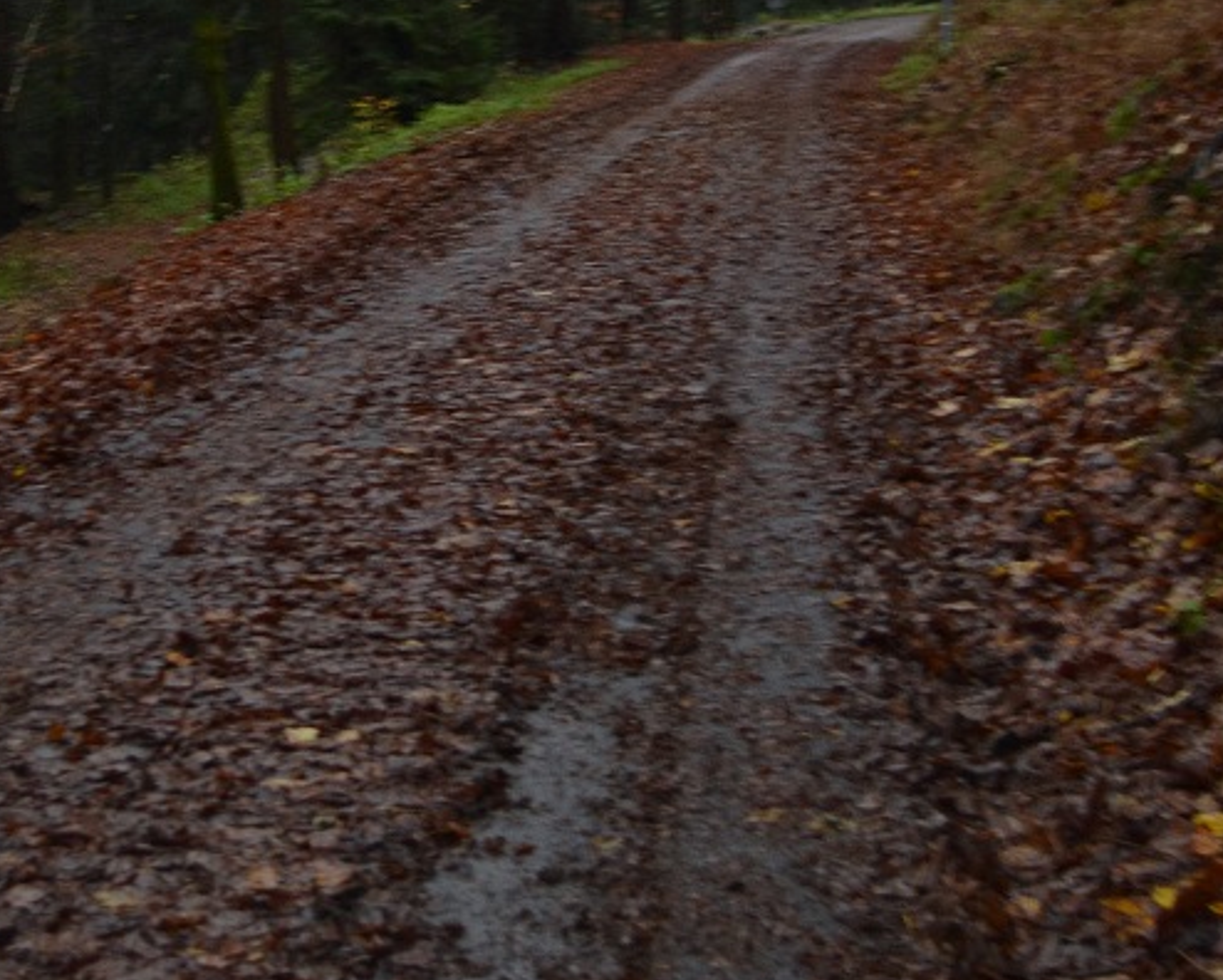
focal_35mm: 82
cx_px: 384
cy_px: 250
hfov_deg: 23.1
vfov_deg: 18.6
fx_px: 2970
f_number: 4
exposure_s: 1/60
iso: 560
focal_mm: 24
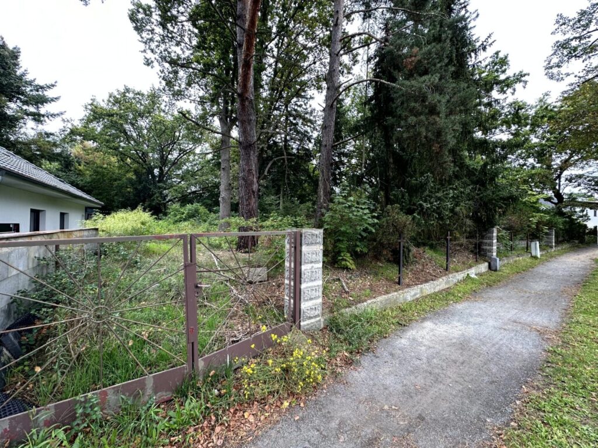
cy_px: 224
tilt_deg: +0.0
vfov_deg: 85.7
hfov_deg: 102.1
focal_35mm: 14
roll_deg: -1.0
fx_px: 242
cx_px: 299
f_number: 2.2
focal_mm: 2.22
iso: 50
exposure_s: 1/99
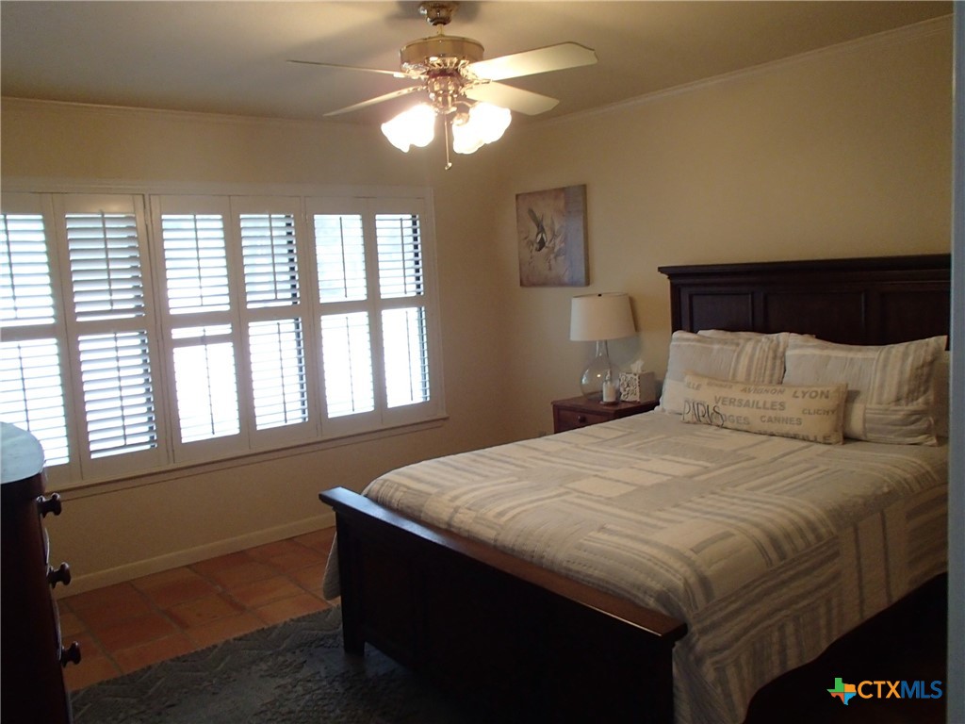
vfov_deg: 49.7
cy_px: 362
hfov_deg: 63.4
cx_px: 482
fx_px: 781
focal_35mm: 28
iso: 400
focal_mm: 5
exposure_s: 1/30
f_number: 3.9
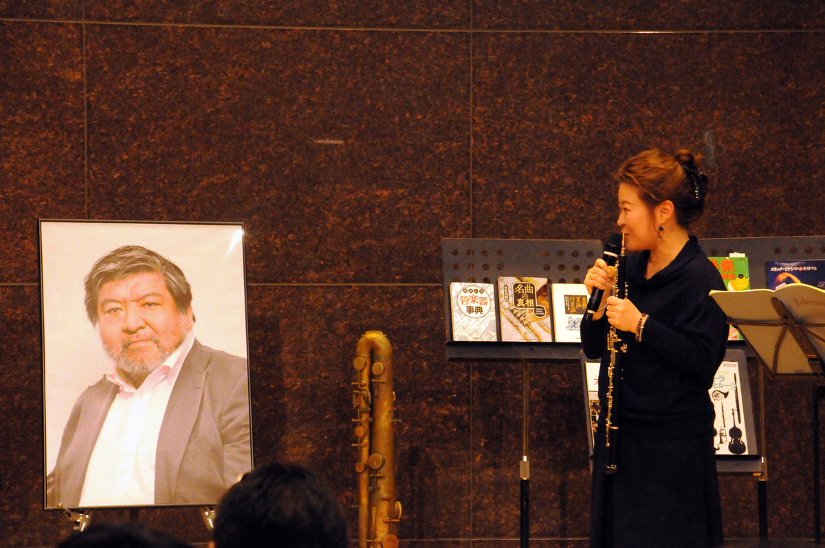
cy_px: 274
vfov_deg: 6.1
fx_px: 5150
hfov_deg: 9.2
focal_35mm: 225
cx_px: 412
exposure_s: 1/80
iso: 4000
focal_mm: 150
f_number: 13
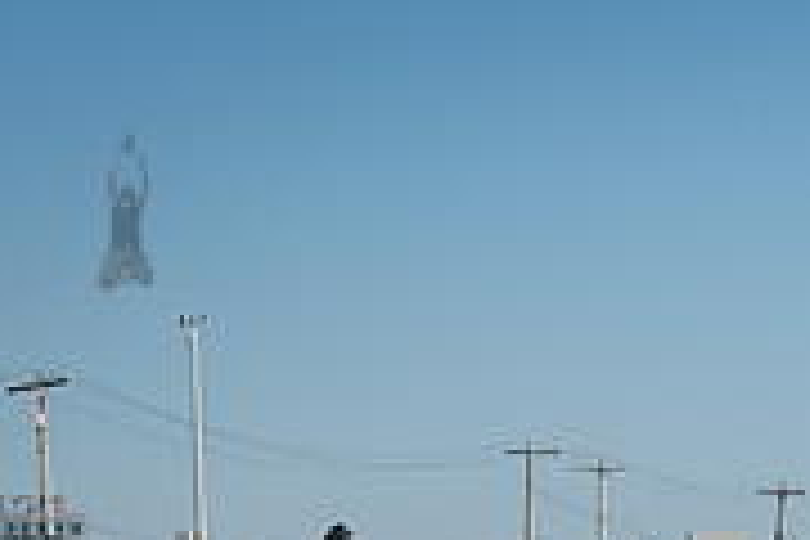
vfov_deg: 10.0
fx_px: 2947
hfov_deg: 15.2
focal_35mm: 131
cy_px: 892
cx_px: 927
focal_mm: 38
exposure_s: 1/640
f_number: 5
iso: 100
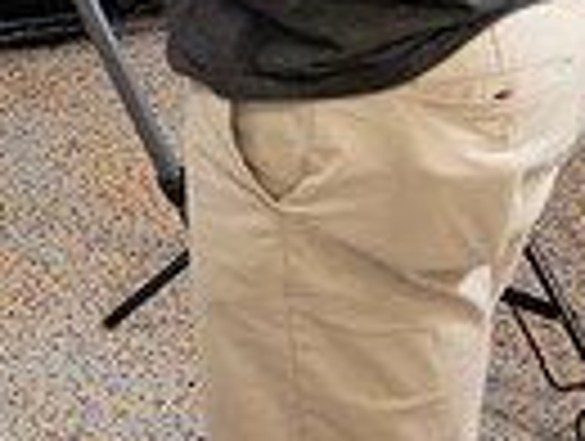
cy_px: -407
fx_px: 2760
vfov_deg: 8.7
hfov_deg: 11.2
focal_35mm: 163
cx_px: -500
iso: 800
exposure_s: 1/200
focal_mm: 38
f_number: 3.5
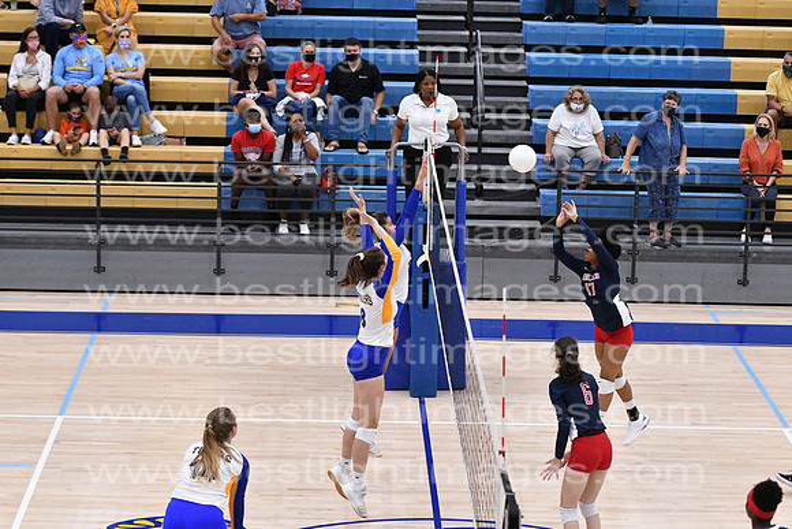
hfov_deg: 18.2
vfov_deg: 12.2
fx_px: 2475
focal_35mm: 112
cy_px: 264
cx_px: 396
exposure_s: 1/1000
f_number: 3.2
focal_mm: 75
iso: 6400
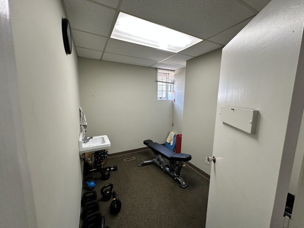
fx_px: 123
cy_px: 114
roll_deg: -0.7
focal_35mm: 14
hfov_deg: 102.1
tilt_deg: -7.0
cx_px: 152
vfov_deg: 85.7
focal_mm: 2.22
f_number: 2.2
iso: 200
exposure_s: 1/120
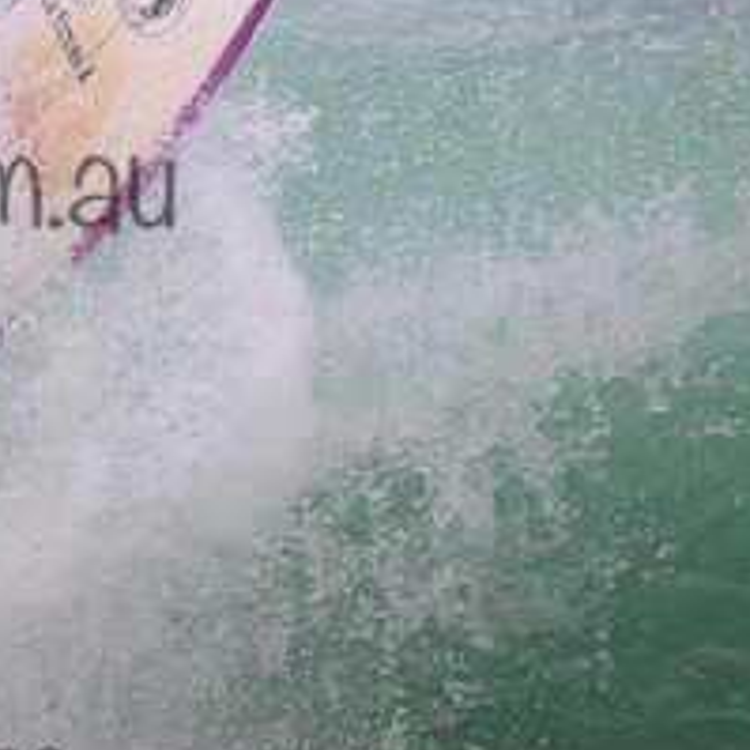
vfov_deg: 0.9
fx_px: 48608
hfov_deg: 0.9
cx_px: -222
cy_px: 141
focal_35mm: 1983
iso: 14400
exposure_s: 1/1250
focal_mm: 800
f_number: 11
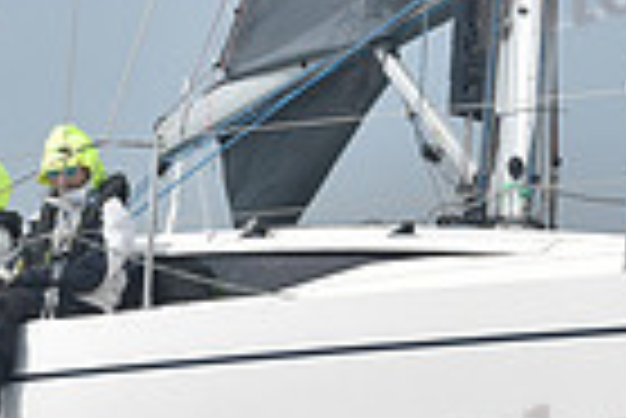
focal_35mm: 417
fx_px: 7259
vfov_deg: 3.3
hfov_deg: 4.9
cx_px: 234
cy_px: 231
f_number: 13
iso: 320
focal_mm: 100
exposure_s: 1/800
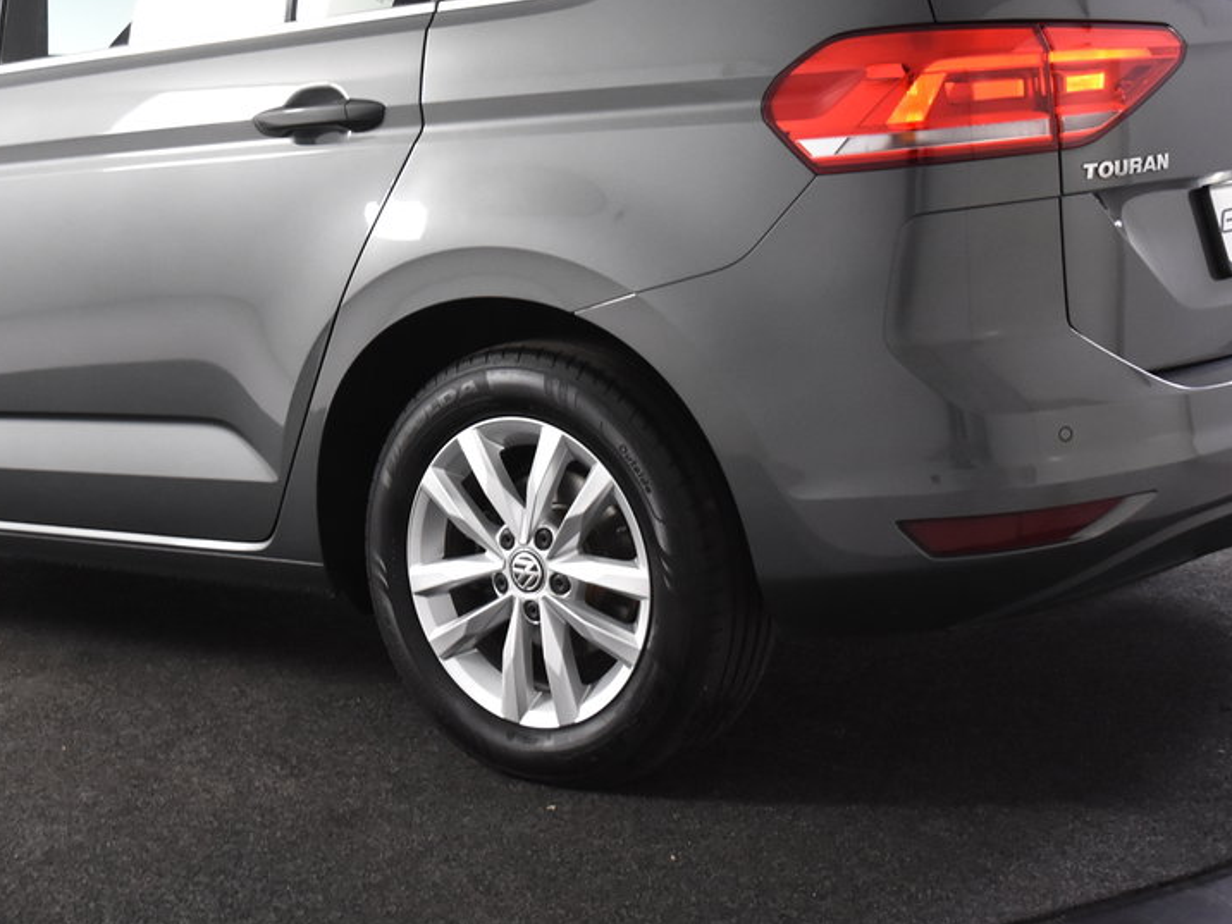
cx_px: 447
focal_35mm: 67
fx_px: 2385
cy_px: 261
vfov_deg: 21.8
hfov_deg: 28.8
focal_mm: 26
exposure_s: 1/80
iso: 1600
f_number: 4.5
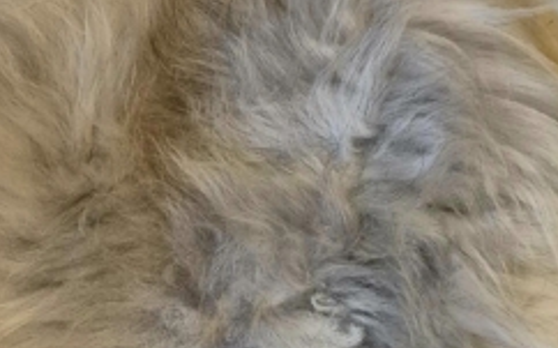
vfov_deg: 11.8
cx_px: 123
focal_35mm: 102
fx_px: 1550
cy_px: 636
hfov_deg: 20.2
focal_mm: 5.4
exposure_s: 1/100
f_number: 1.8
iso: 1000
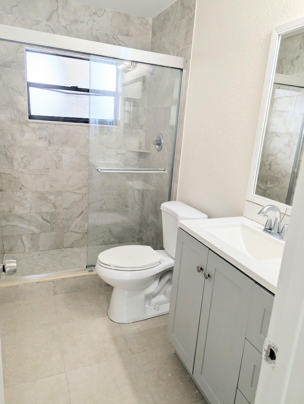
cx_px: 152
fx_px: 280
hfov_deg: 56.9
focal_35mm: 24
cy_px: 202
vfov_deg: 71.5
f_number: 1.85
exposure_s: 1/120
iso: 48
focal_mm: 6.81
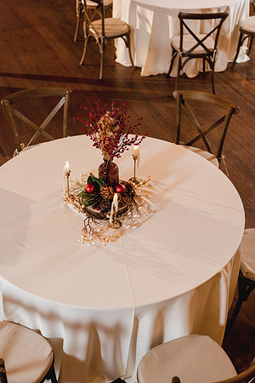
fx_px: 531
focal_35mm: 50
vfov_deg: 39.6
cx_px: 128
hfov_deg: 27.0
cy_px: 192
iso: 400
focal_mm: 50
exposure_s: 1/50
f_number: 2.8
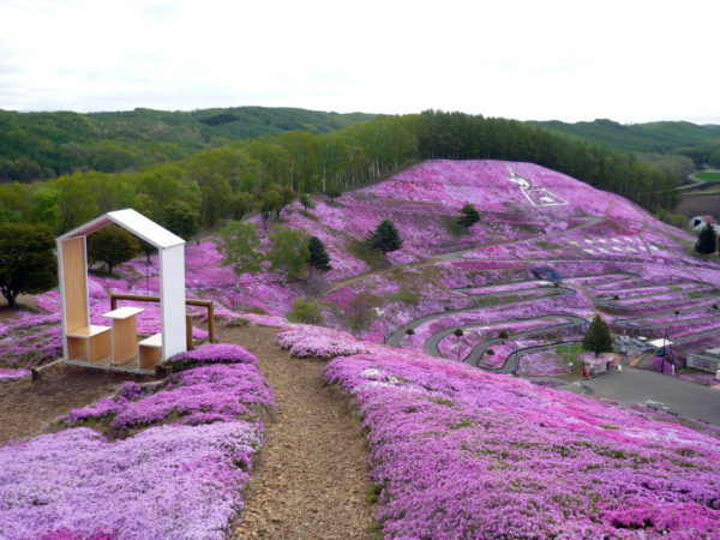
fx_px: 749
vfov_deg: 39.7
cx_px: 360
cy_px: 270
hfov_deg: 51.4
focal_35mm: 36
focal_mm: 6
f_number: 2.9
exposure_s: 1/640
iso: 100
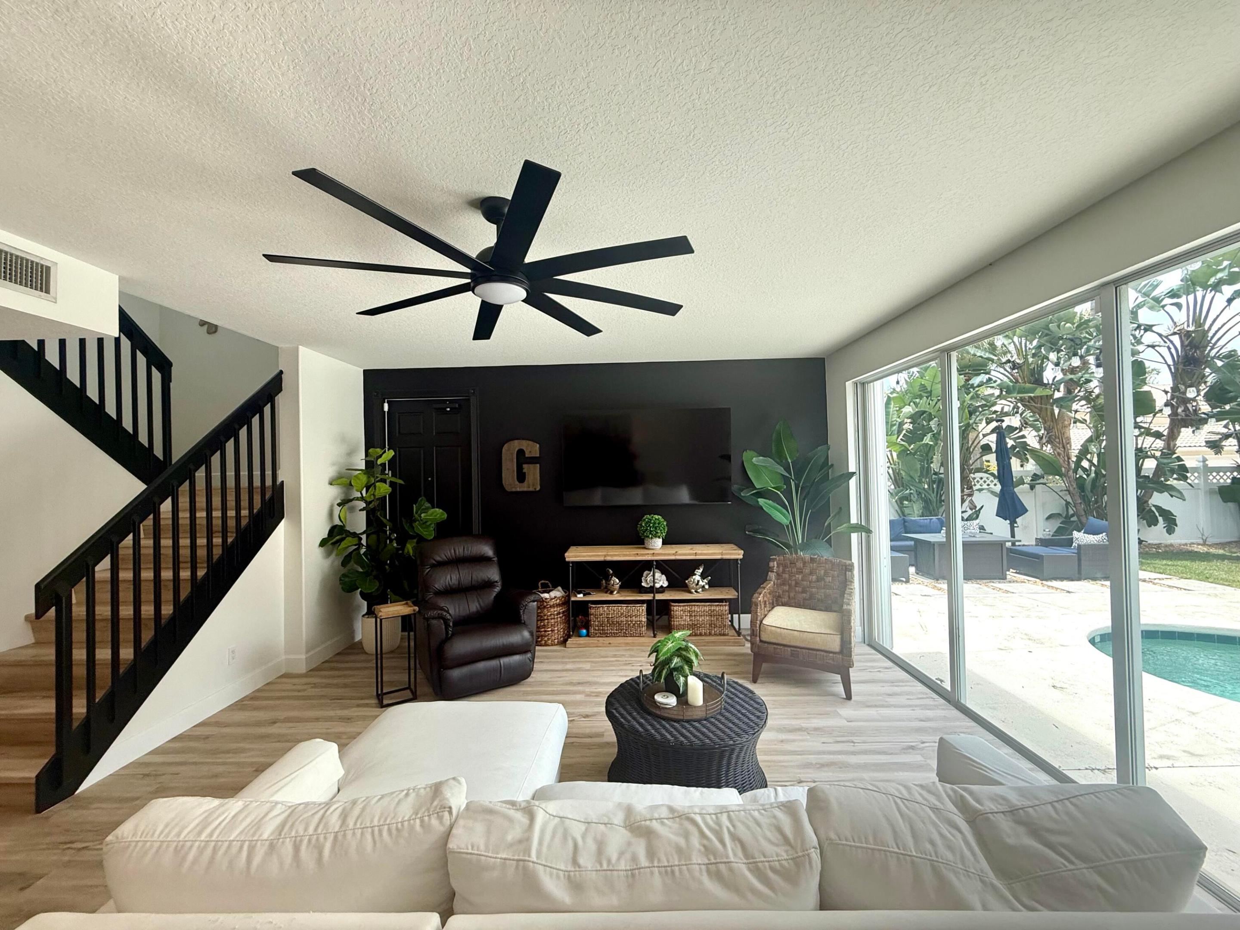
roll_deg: +0.5
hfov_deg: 102.1
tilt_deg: +0.2
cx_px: 620
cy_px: 465
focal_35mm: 14
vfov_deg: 85.7
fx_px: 502
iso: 100
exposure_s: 1/120
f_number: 2.2
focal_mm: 2.22
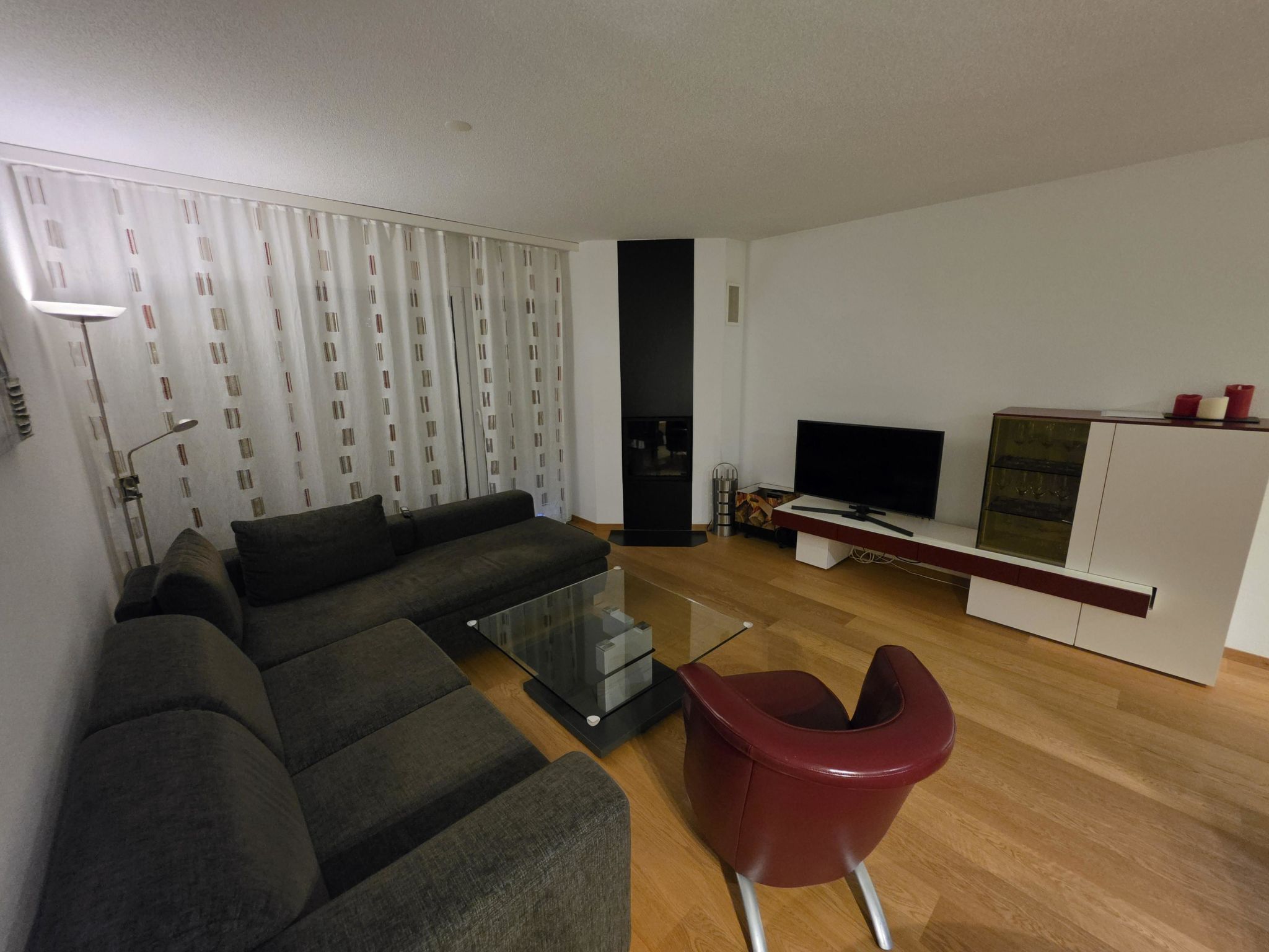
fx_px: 477
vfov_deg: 89.9
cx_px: 634
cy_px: 476
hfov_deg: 106.2
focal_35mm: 13
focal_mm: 2.2
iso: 1000
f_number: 1.9
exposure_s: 1/33.3
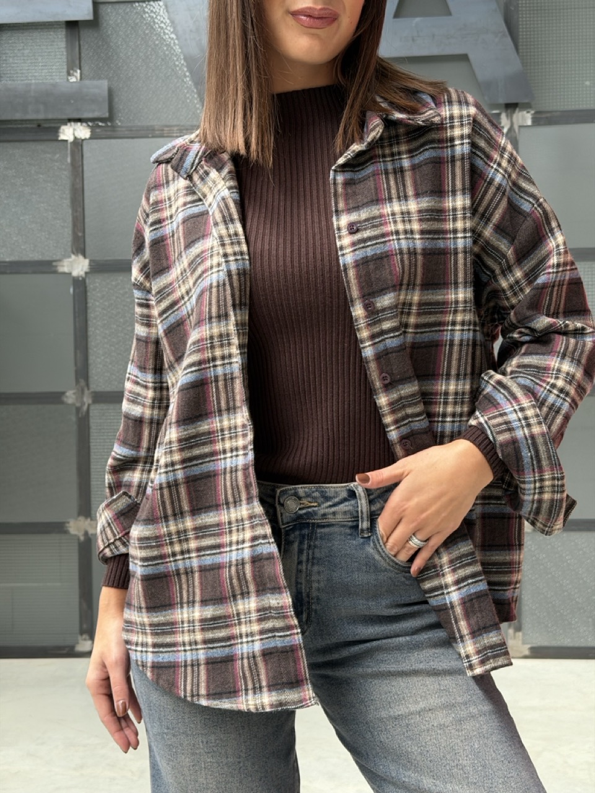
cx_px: 298
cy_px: 396
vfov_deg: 39.7
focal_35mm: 48
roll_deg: +1.4
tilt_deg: -2.4
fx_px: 1100
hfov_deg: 30.3
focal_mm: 6.76
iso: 160
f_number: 1.78
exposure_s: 1/60
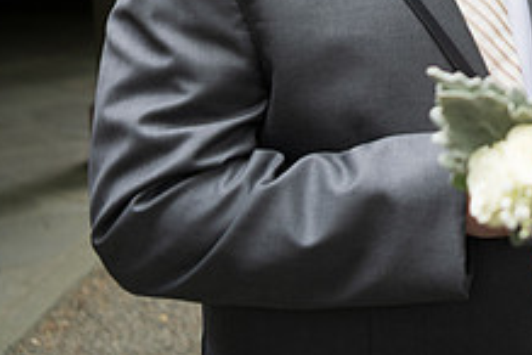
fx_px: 1330
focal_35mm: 90
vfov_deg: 14.5
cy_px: -111
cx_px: 610
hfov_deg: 21.3
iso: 140
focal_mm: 34
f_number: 2.8
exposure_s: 1/125
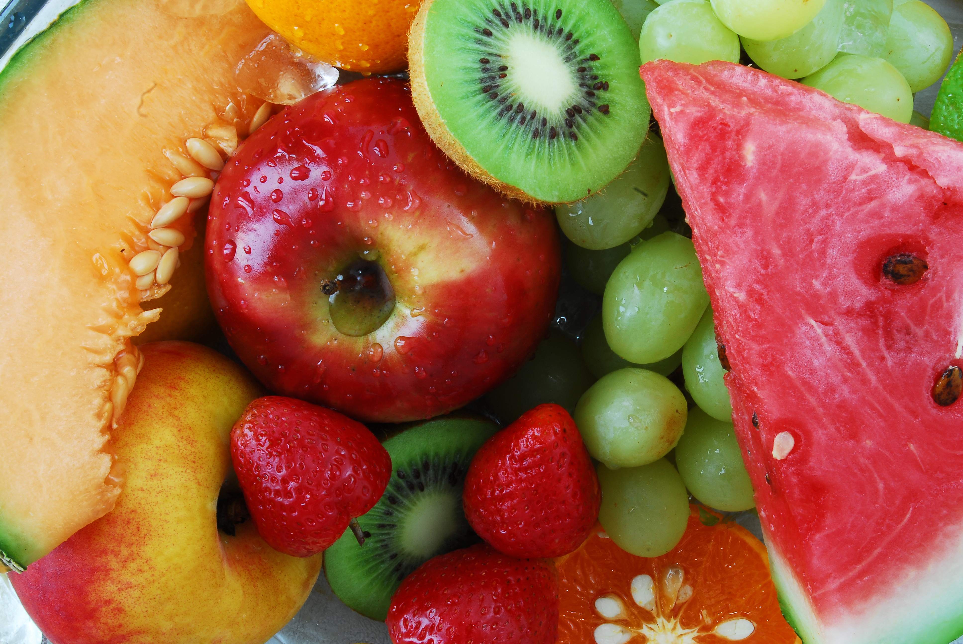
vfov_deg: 15.2
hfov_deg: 22.6
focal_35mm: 90
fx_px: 2410
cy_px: 322
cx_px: 482
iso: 100
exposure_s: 28
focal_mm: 60
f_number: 29
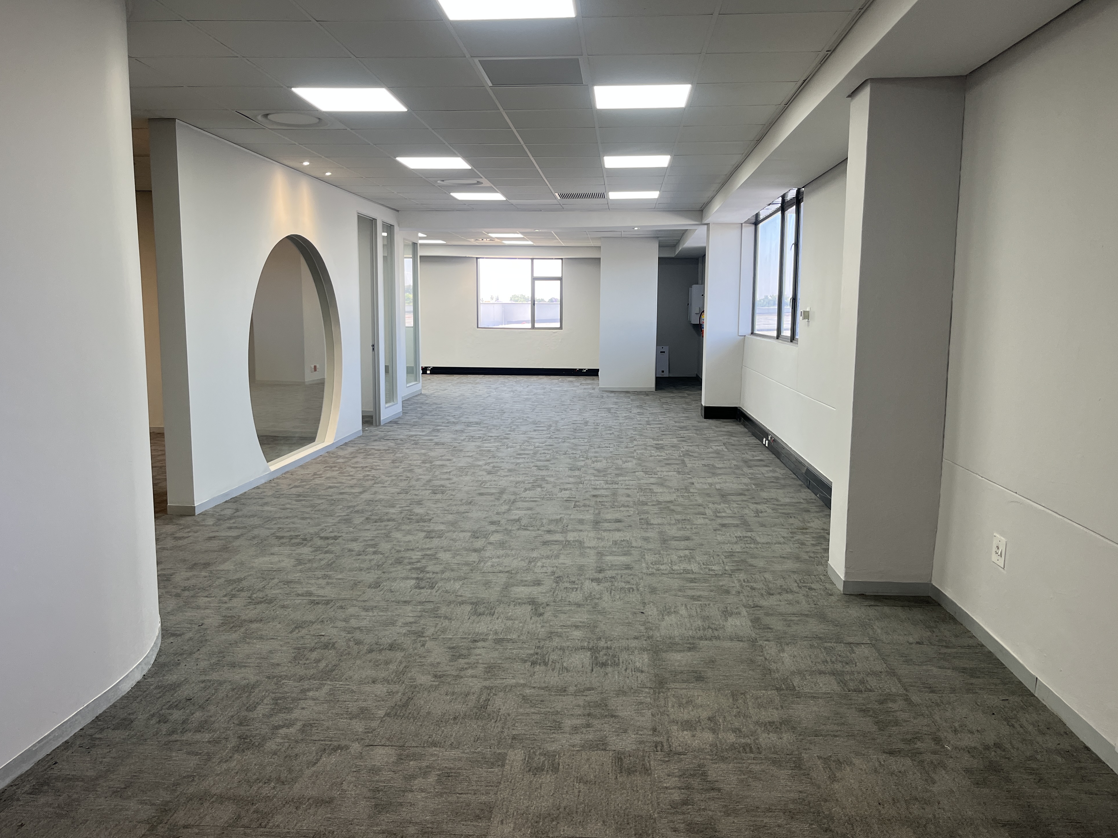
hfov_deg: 65.3
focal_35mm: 27
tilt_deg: -6.3
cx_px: 555
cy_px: 426
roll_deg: -0.3
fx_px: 872
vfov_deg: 51.3
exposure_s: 1/100
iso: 80
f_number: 1.6
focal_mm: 5.1
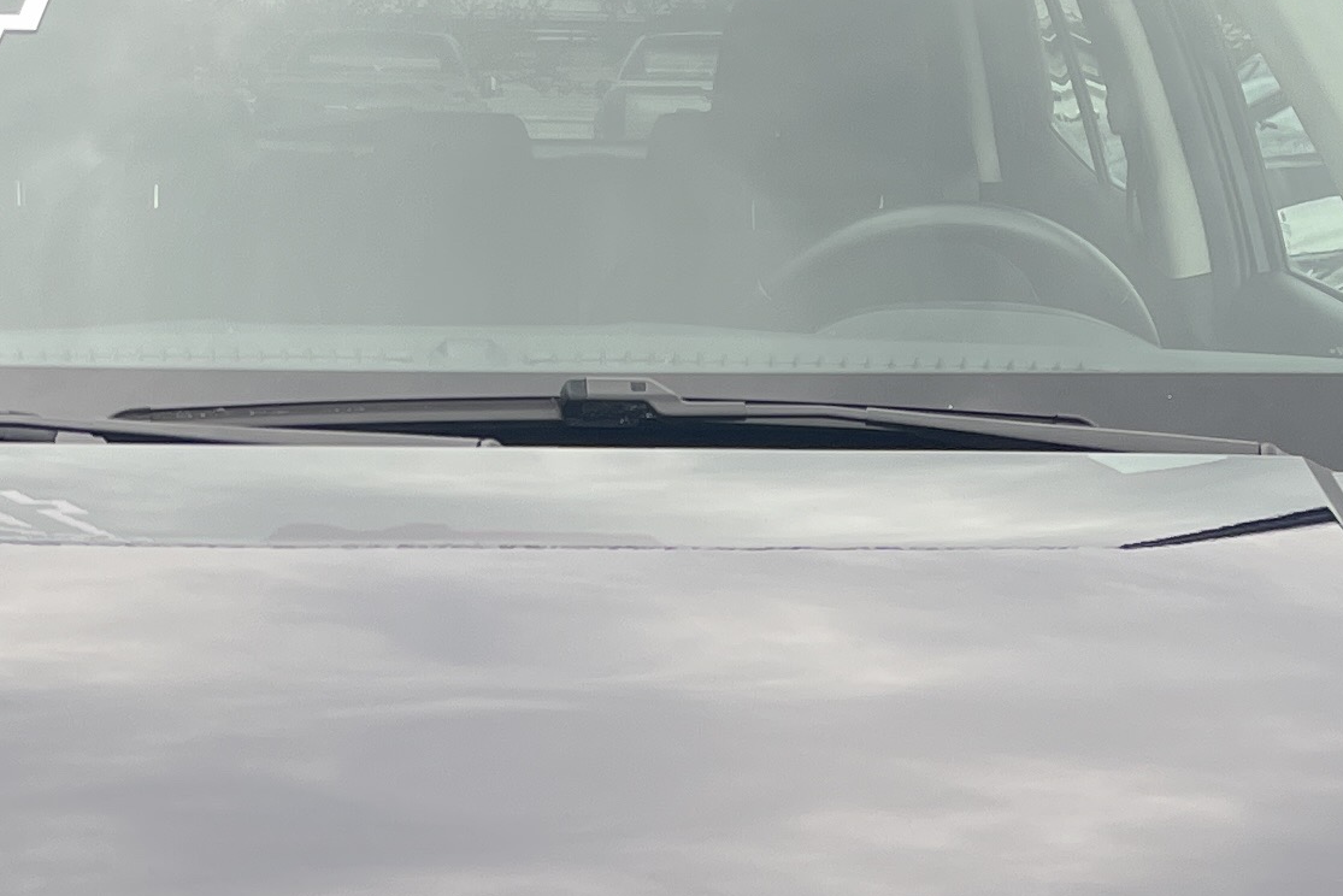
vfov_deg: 13.9
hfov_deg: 21.6
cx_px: 443
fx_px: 3507
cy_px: 1249
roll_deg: -1.3
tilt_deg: -18.0
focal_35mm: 94
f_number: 1.6
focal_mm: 5.1
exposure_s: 1/202
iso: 40
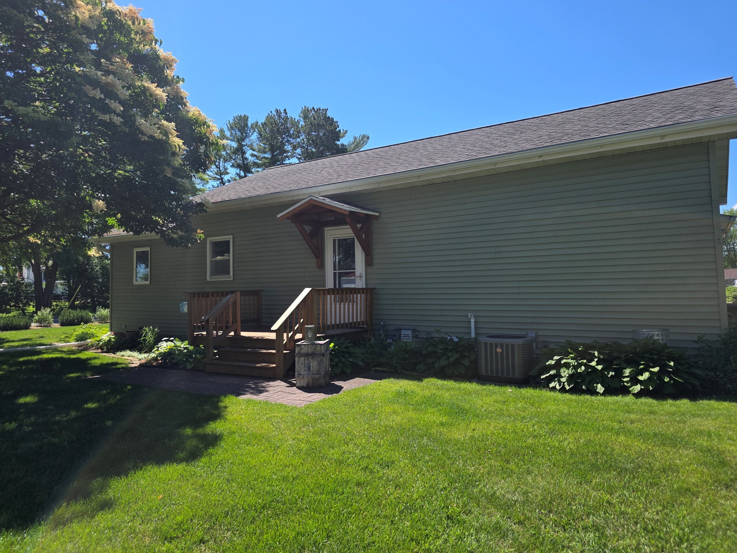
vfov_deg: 56.8
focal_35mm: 24
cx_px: 380
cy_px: 268
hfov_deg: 71.6
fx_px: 511
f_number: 1.7
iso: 80
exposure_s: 1/3427
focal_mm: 6.3
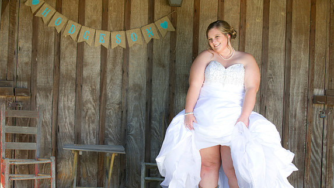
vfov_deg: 14.2
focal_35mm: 85
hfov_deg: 25.0
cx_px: 169
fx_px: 752
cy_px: 111
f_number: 4
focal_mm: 80
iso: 200
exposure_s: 1/125
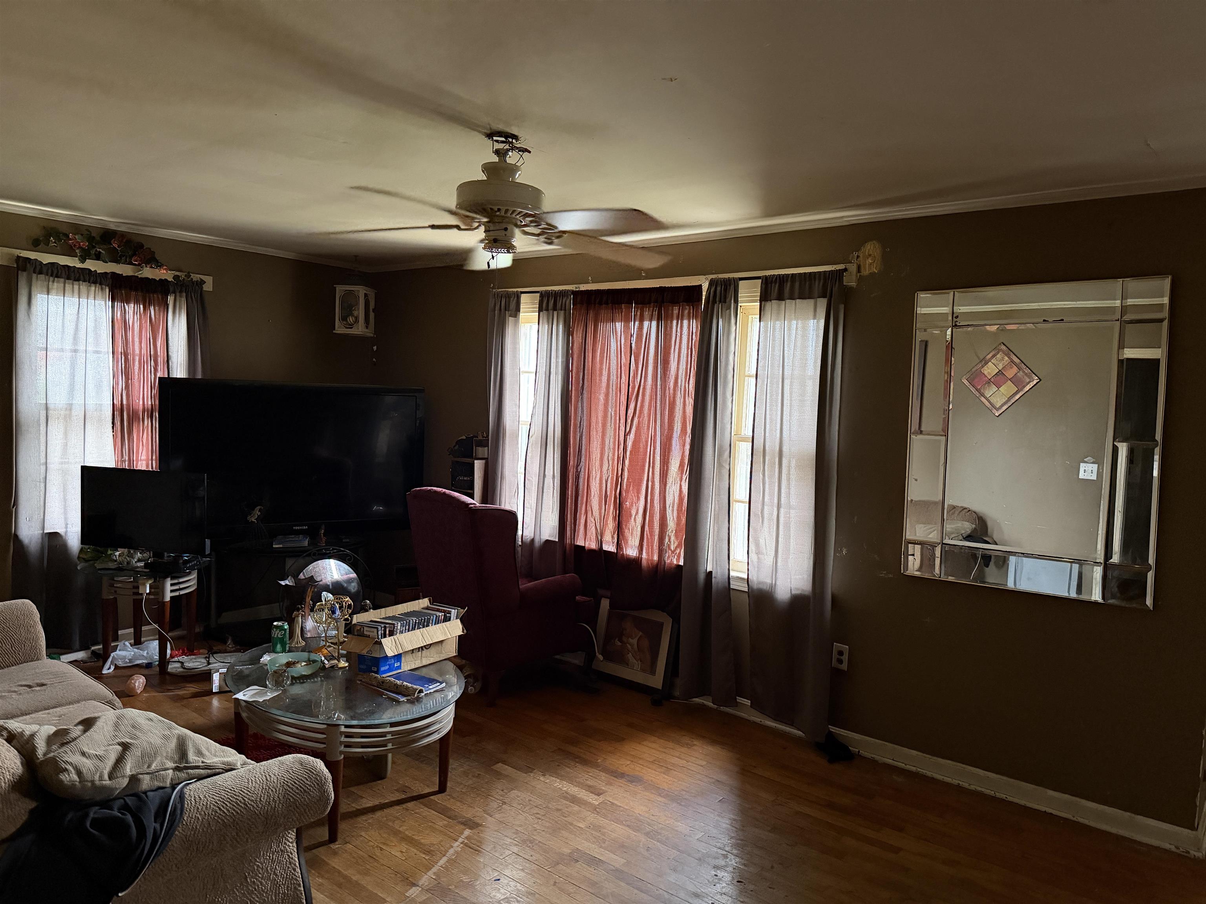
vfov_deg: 56.8
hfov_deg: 71.6
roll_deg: -2.0
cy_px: 452
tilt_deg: -3.9
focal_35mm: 24
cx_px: 603
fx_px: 836
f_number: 1.78
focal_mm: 6.76
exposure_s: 1/40
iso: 1000
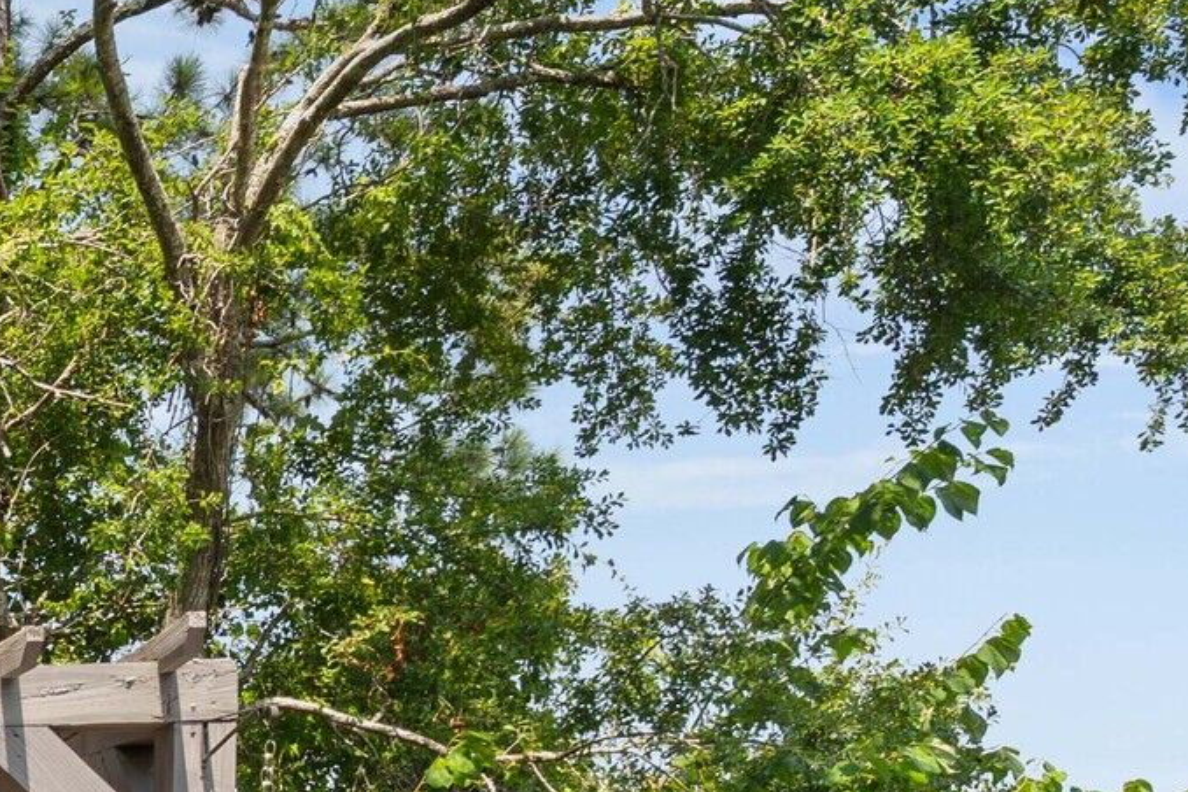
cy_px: 1186
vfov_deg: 16.2
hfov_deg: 19.4
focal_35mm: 77
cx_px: -972
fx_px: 2541
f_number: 8
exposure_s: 1/13
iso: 100
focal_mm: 17
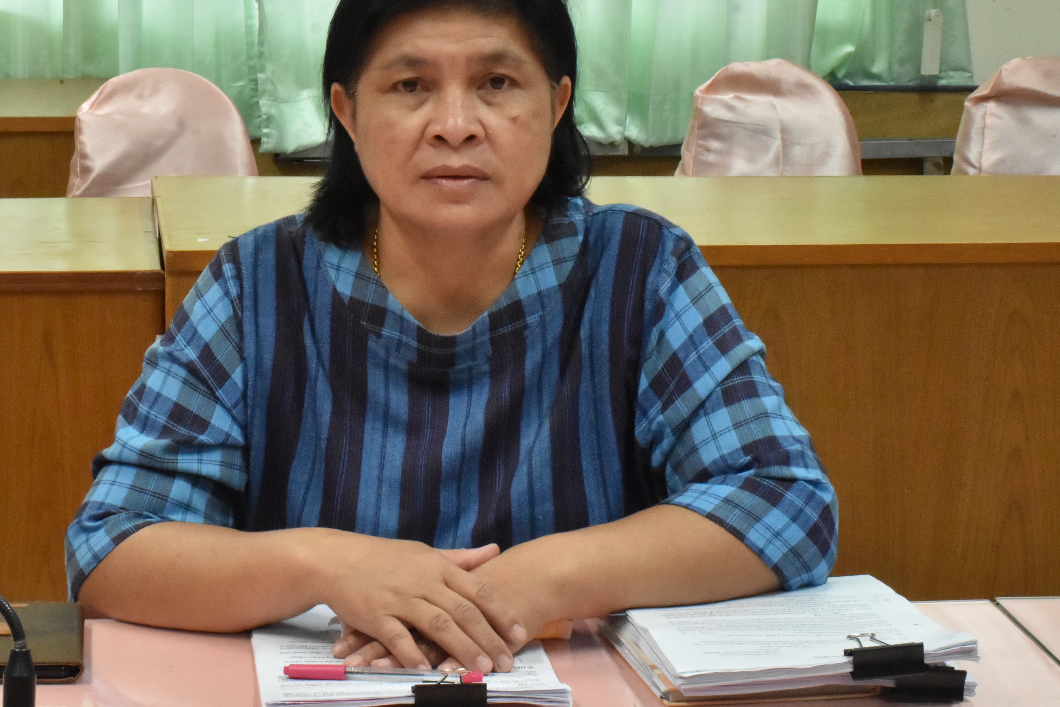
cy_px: 240
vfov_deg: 12.8
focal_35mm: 107
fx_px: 3150
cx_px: 365
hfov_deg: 19.0
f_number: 20
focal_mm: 50
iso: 3200
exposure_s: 1/25
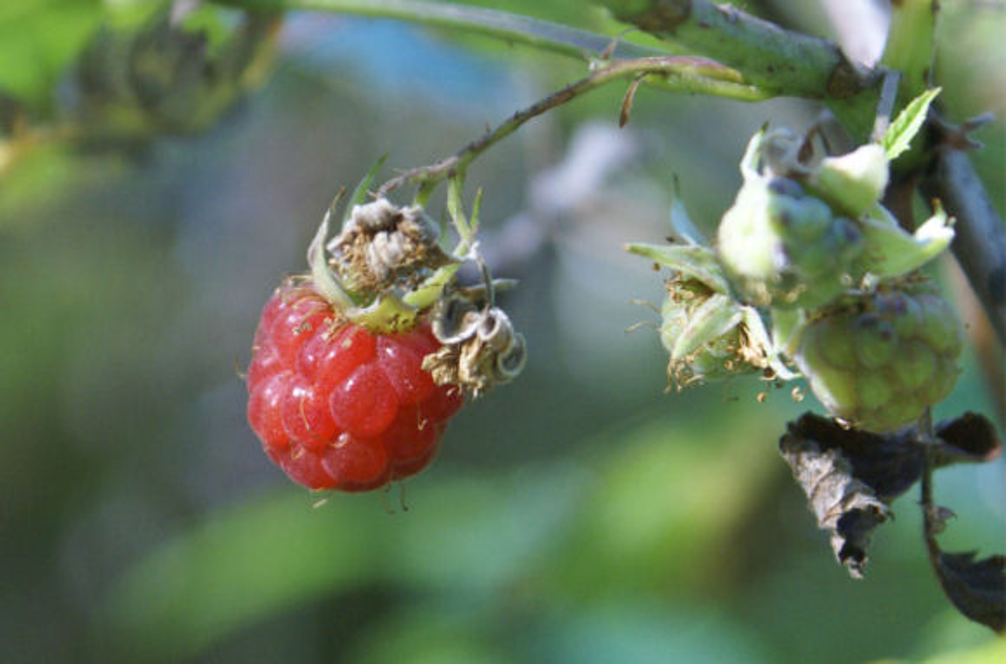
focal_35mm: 90
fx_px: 2507
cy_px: 332
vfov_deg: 15.1
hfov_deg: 22.7
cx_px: 503
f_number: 5.6
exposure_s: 1/30
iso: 400
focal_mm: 60
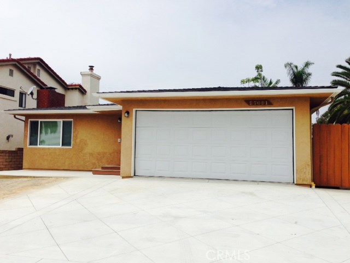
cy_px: 132
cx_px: 175
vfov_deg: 42.9
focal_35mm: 33
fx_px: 334
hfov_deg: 55.4
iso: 50
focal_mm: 4.12
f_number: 2.4
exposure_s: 1/3012
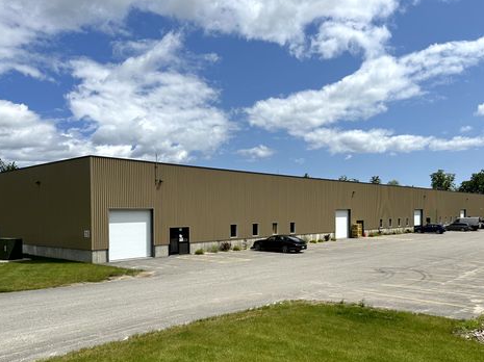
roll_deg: +0.3
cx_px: 241
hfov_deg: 58.4
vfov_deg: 45.1
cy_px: 217
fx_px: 433
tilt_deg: -1.4
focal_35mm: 31
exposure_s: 1/8929
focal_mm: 6.86
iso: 80
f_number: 1.78
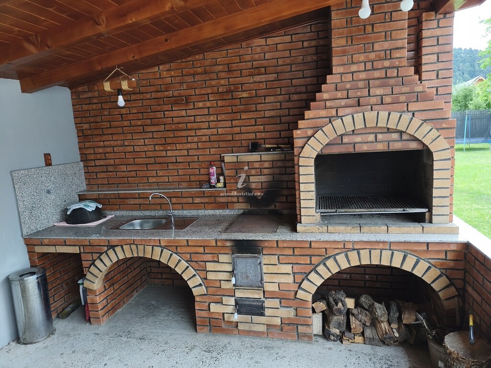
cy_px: 184
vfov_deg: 58.9
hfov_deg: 73.9
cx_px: 246
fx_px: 326
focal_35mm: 23
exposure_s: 1/99.9
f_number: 1.65
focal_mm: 6.14
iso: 100
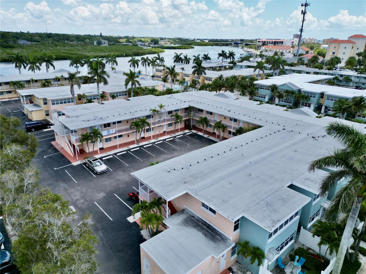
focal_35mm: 24
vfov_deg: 56.8
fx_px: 254
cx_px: 183
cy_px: 137
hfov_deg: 71.6
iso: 140
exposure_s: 1/2000
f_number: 1.7
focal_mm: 6.72
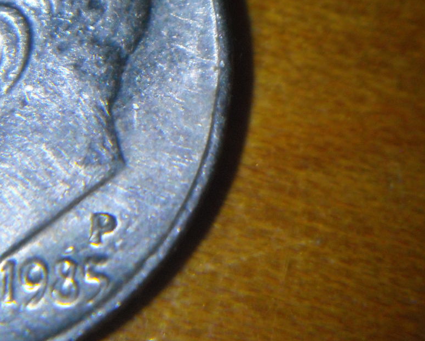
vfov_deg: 11.7
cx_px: 191
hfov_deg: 14.6
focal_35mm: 132
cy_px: 152
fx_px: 1661
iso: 616
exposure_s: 1/250
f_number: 4.7
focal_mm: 17.1
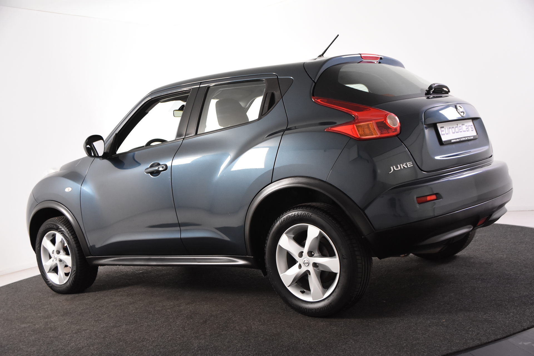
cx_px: 267
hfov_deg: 46.4
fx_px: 623
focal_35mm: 42
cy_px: 178
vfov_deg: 31.9
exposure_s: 1/80
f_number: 4.5
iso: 1600
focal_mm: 28
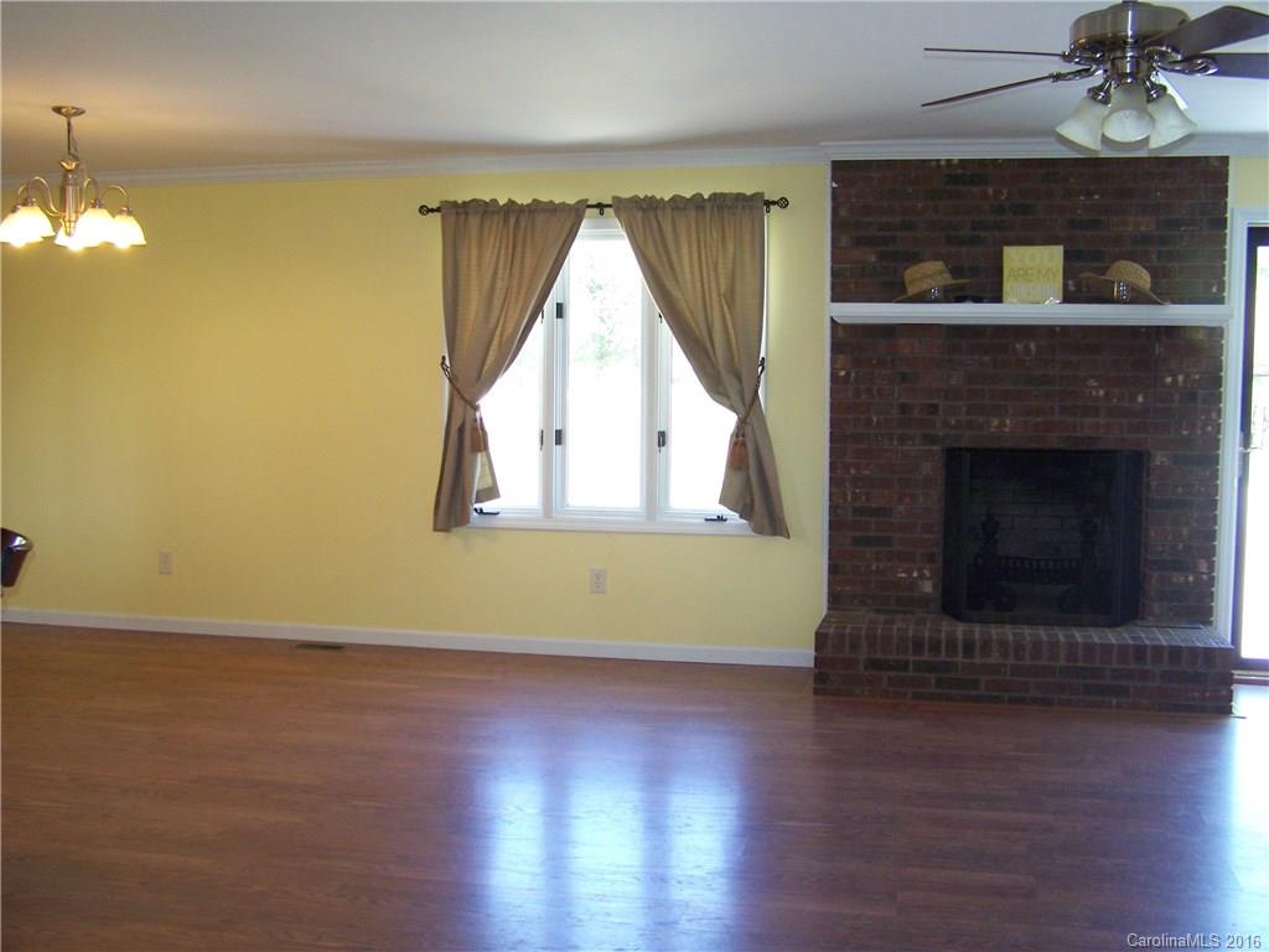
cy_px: 476
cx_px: 634
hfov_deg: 49.0
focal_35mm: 38
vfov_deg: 37.7
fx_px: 1393
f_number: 2.8
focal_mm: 6.3
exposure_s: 1/60
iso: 160
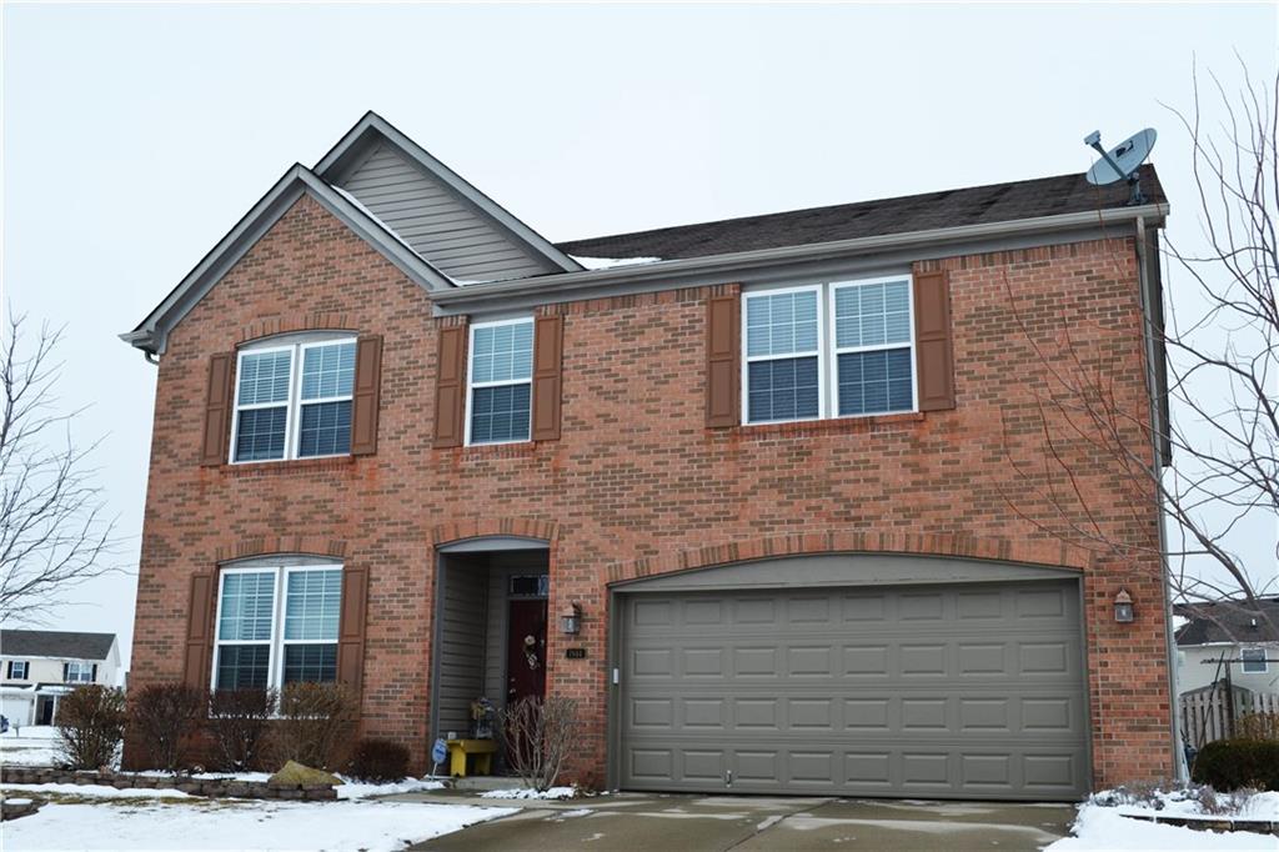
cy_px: 426
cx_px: 640
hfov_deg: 53.1
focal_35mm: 36
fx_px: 1279
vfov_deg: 36.8
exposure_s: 1/200
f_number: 7.1
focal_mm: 24
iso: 100
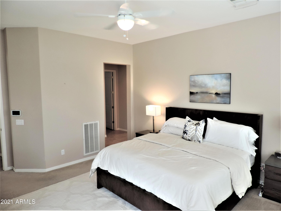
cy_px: 106
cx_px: 140
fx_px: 195
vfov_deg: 56.8
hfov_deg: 71.6
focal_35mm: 24
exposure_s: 1/30
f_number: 3
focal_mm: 4.3
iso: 125
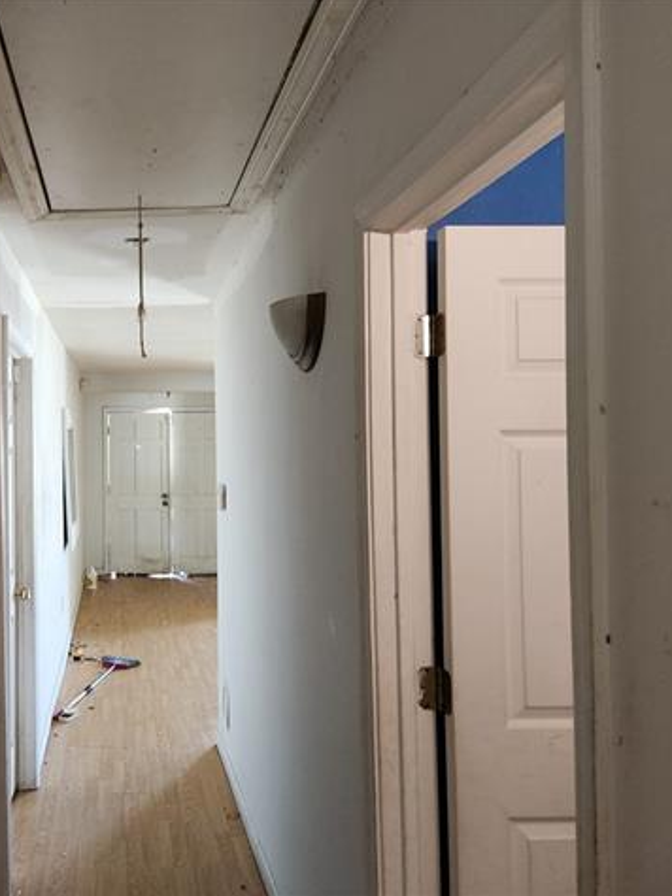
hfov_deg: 42.5
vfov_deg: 58.4
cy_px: 445
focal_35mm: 31
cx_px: 96
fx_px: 803
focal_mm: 5.4
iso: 640
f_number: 1.8
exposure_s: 1/60
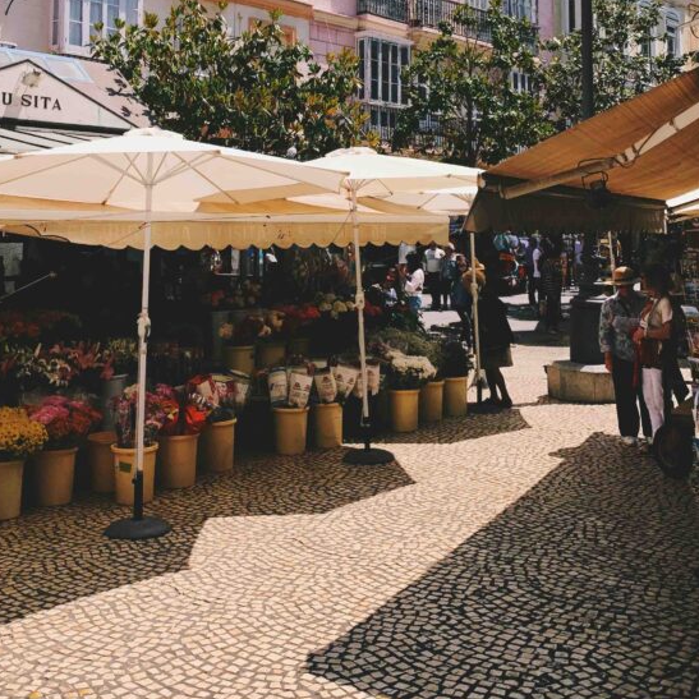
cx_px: 294
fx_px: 982
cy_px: 138
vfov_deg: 37.7
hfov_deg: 39.1
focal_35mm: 43
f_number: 1.8
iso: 25
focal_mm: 4.25
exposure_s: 1/2257
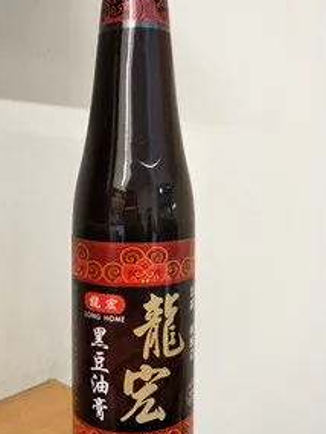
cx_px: 138
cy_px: 204
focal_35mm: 32
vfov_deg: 56.8
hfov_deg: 44.1
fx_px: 402
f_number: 1.7
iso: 215
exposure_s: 1/30
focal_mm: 4.1
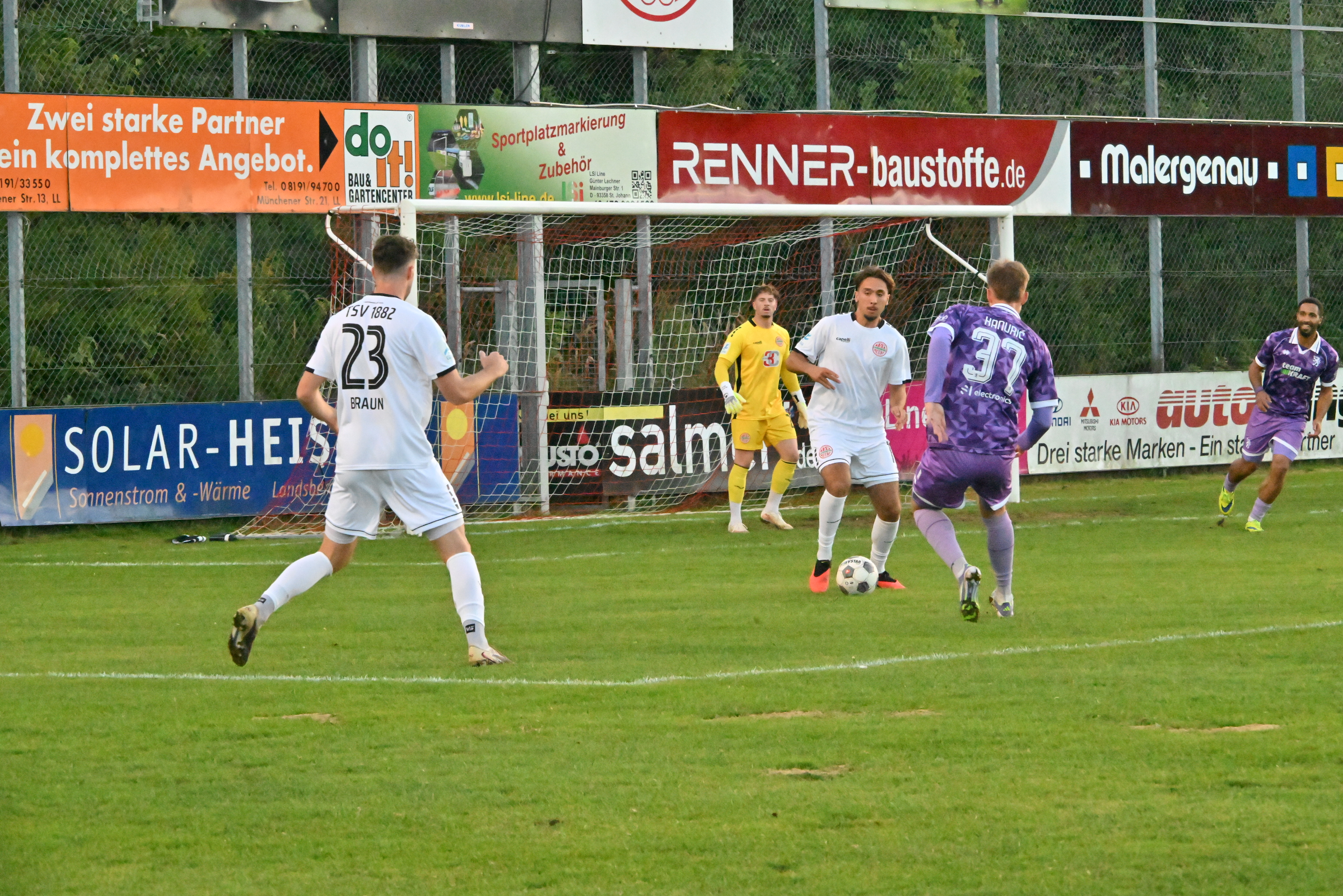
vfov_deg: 9.5
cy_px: 448
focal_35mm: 145
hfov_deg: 14.2
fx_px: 5409
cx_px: 672
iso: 16000
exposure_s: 1/1000
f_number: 16
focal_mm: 145
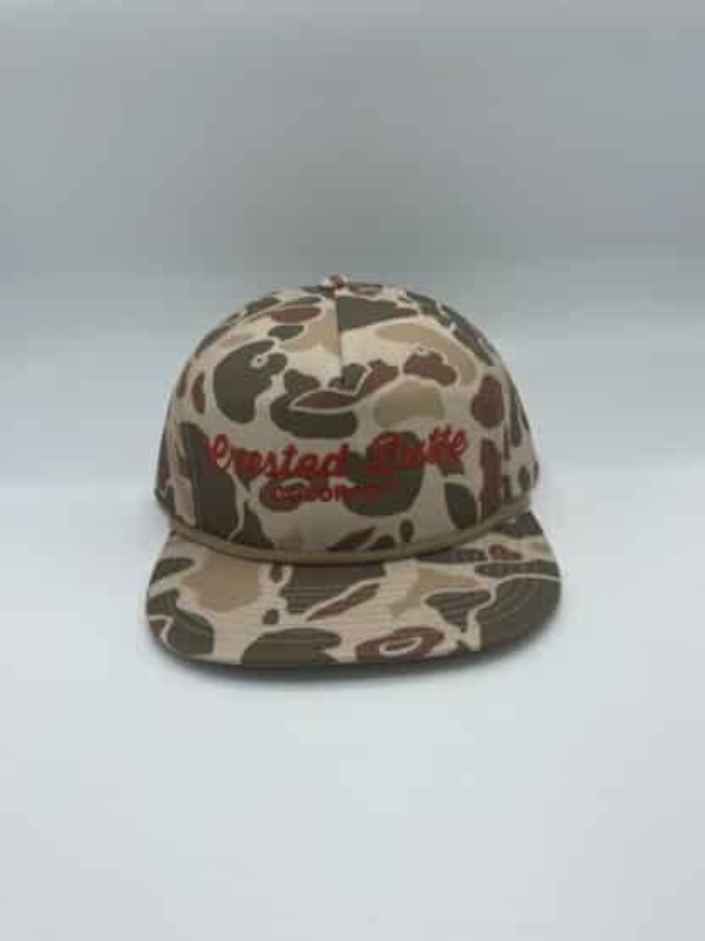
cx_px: 352
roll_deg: +5.7
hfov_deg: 53.0
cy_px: 470
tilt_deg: -24.5
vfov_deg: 67.3
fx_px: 706
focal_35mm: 26
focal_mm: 4.2
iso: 32
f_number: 1.6
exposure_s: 1/1770
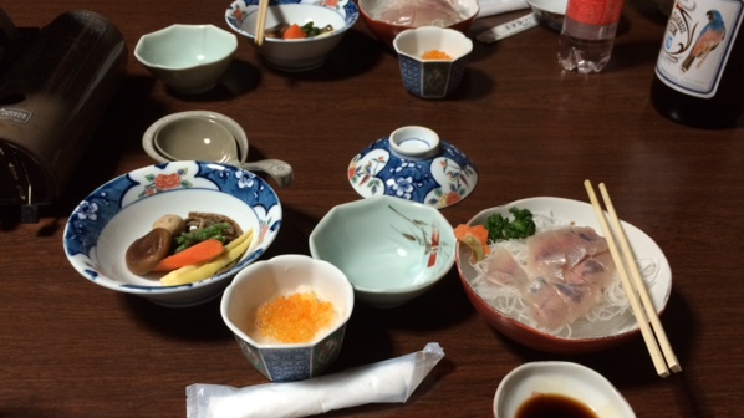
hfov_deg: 56.6
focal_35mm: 35
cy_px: 256
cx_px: 381
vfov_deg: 33.6
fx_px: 690
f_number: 2.2
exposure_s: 1/30
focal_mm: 4.12
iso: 160
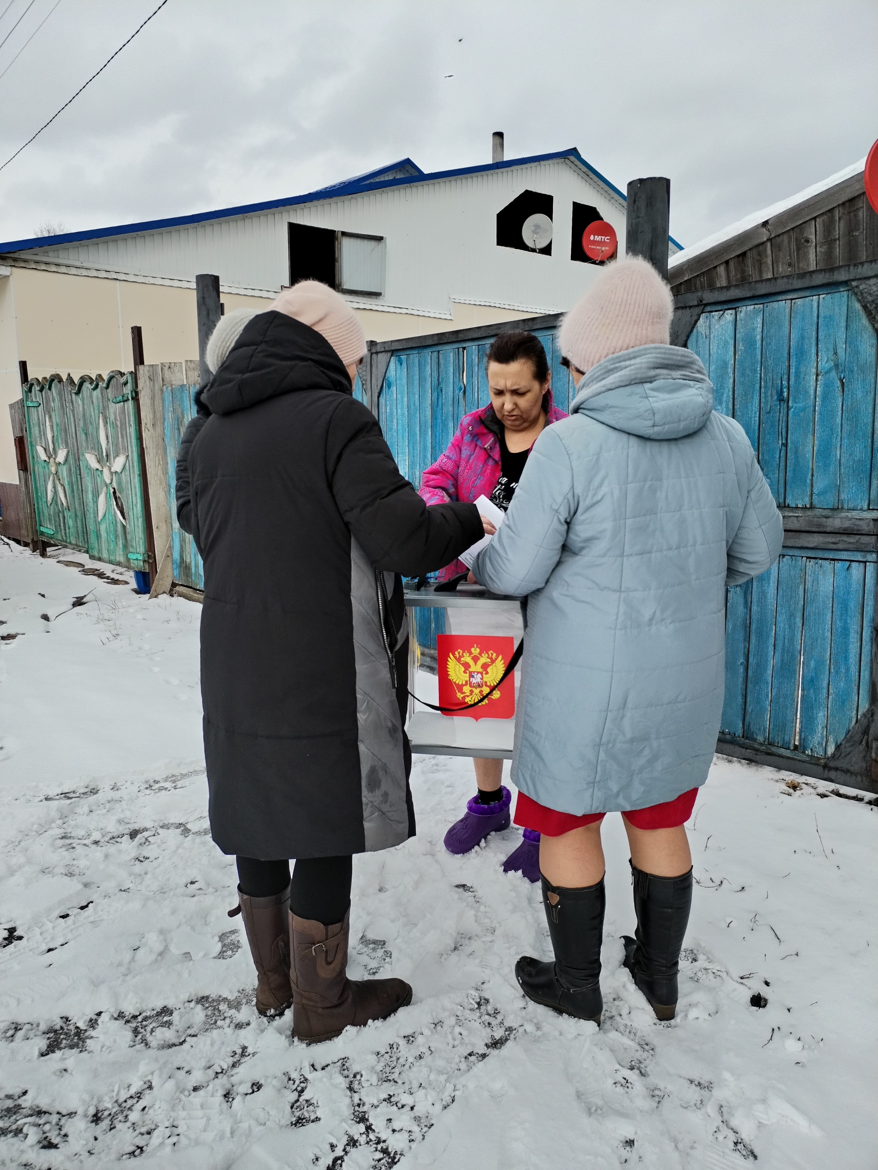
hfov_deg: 53.1
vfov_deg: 67.3
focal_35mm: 26
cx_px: 439
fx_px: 879
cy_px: 585
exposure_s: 1/612
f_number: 1.8
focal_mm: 4.75
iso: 100
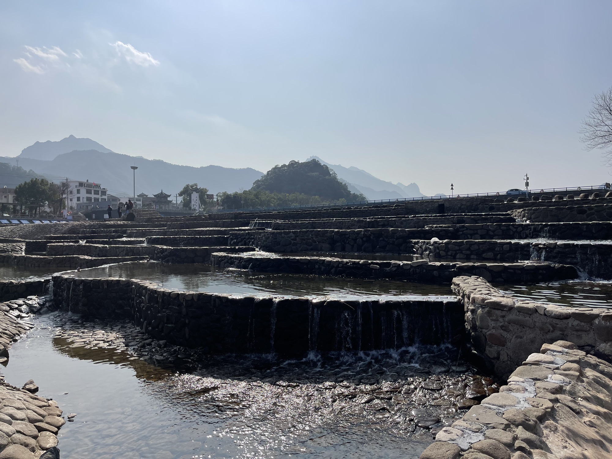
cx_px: 306
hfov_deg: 67.3
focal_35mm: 26
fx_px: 460
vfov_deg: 53.1
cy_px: 230
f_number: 1.6
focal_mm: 5.1
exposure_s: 1/13514
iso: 32
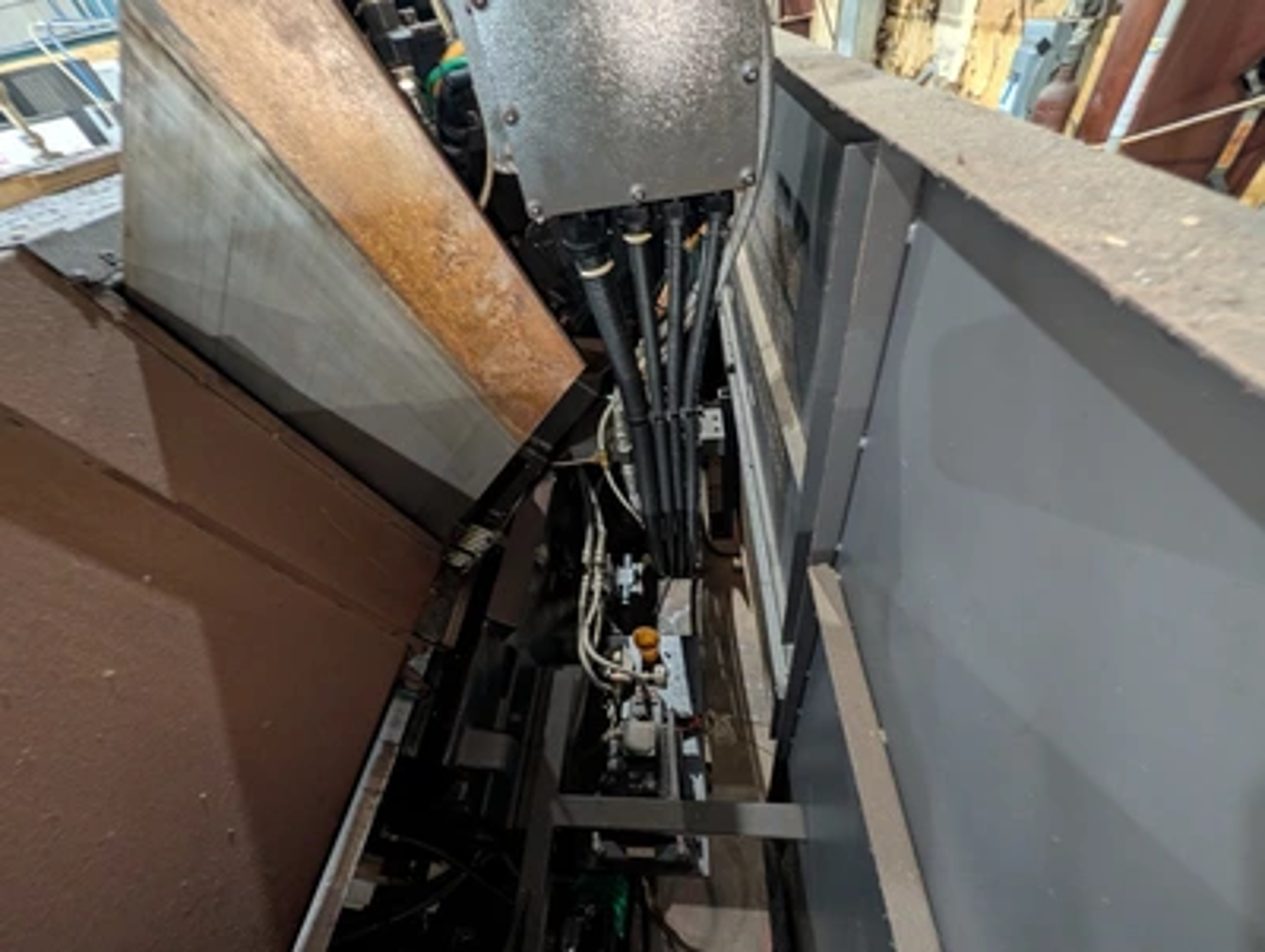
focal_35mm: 12
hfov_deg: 110.5
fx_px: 439
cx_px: 632
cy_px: 476
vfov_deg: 94.6
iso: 188
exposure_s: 1/23.8
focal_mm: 2.02
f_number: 1.7
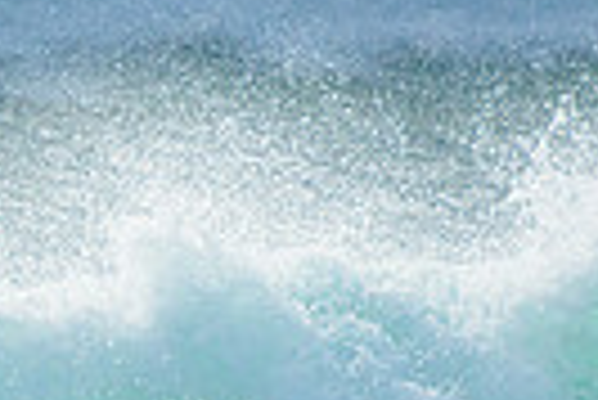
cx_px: -339
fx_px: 35603
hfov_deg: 1.0
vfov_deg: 0.6
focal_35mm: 2141
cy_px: 517
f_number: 13
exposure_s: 1/1600
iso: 500
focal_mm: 400
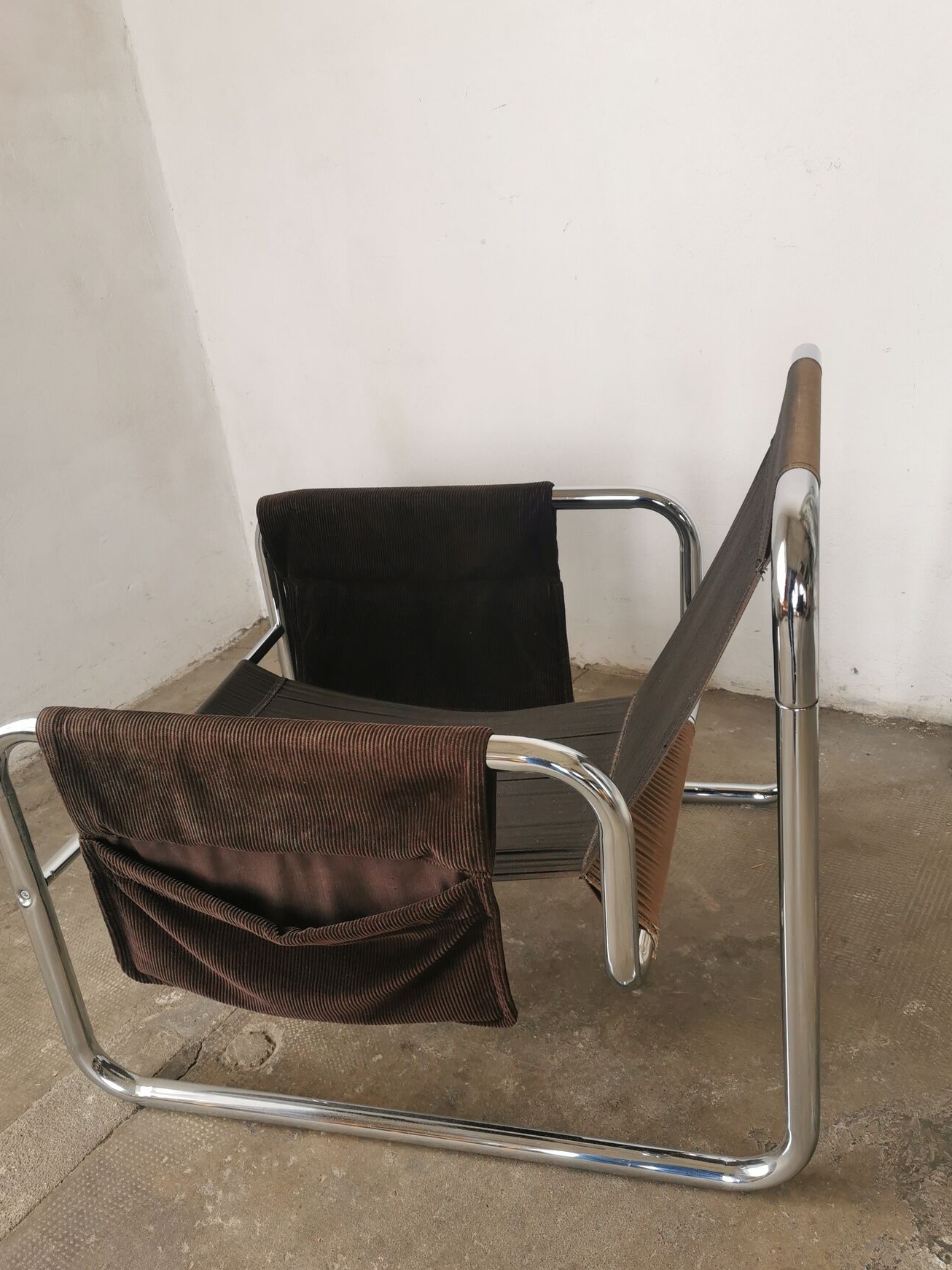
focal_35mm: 31
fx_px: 1137
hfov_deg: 45.4
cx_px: 480
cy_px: 693
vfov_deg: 58.3
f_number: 1.6
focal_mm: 5.56
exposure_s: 1/100
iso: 125
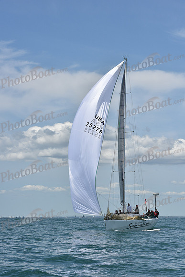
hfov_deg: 12.5
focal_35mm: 110
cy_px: 138
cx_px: 92
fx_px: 847
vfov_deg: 18.6
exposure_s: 1/1250
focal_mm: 110
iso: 400
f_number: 11
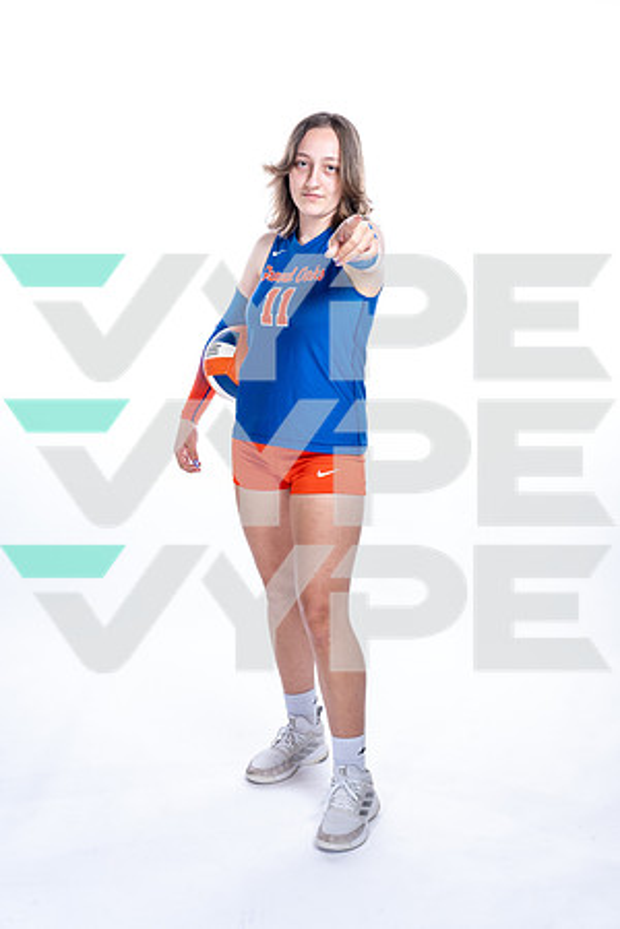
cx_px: 310
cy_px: 464
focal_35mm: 46
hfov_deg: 29.2
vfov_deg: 42.7
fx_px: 1188
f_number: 5.6
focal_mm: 46
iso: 400
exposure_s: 1/250
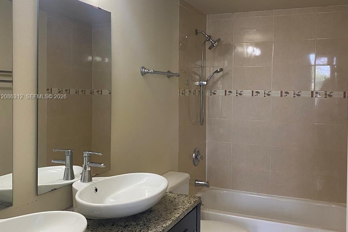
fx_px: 358
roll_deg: -0.9
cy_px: 97
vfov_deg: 35.9
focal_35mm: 37
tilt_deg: -0.9
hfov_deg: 51.9
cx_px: 172
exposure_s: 1/60
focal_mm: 4.25
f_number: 1.8
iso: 100
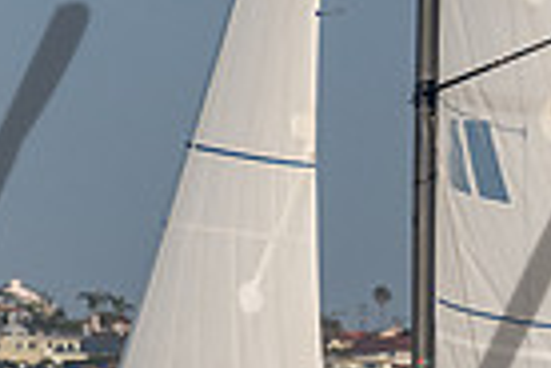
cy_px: 574
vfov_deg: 1.6
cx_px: 659
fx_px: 12902
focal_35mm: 843
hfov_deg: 2.4
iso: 400
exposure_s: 1/1000
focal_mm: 200
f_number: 8
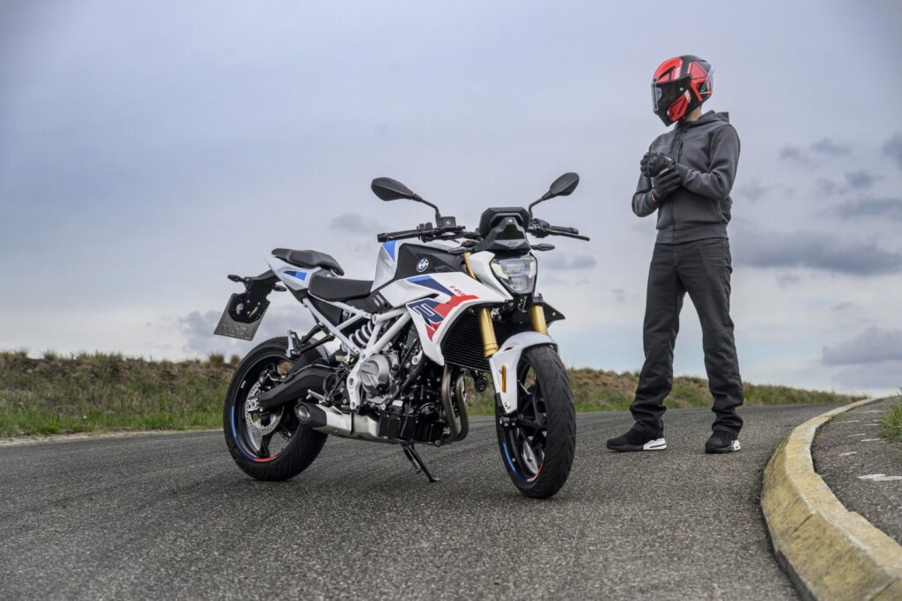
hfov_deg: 30.5
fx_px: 1654
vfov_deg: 20.6
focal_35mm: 66
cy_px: 300
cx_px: 451
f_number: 5.6
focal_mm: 66
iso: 640
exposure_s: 1/640
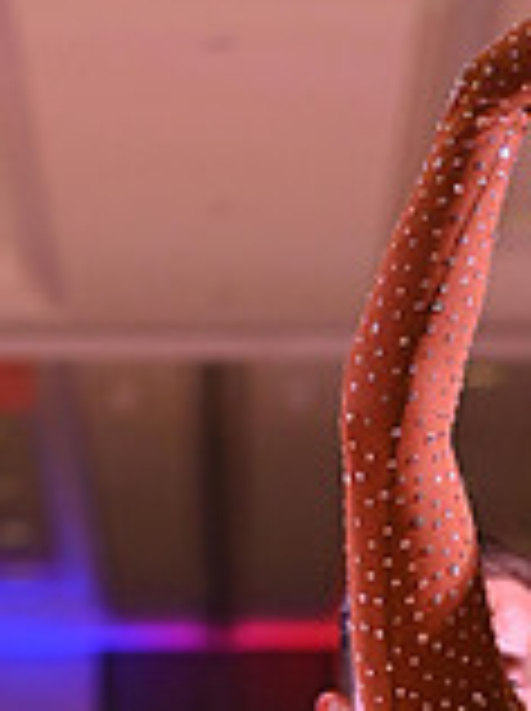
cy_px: 1274
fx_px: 6665
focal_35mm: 325
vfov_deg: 6.0
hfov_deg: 4.6
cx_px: 610
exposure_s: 1/200
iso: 1600
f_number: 4.5
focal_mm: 92
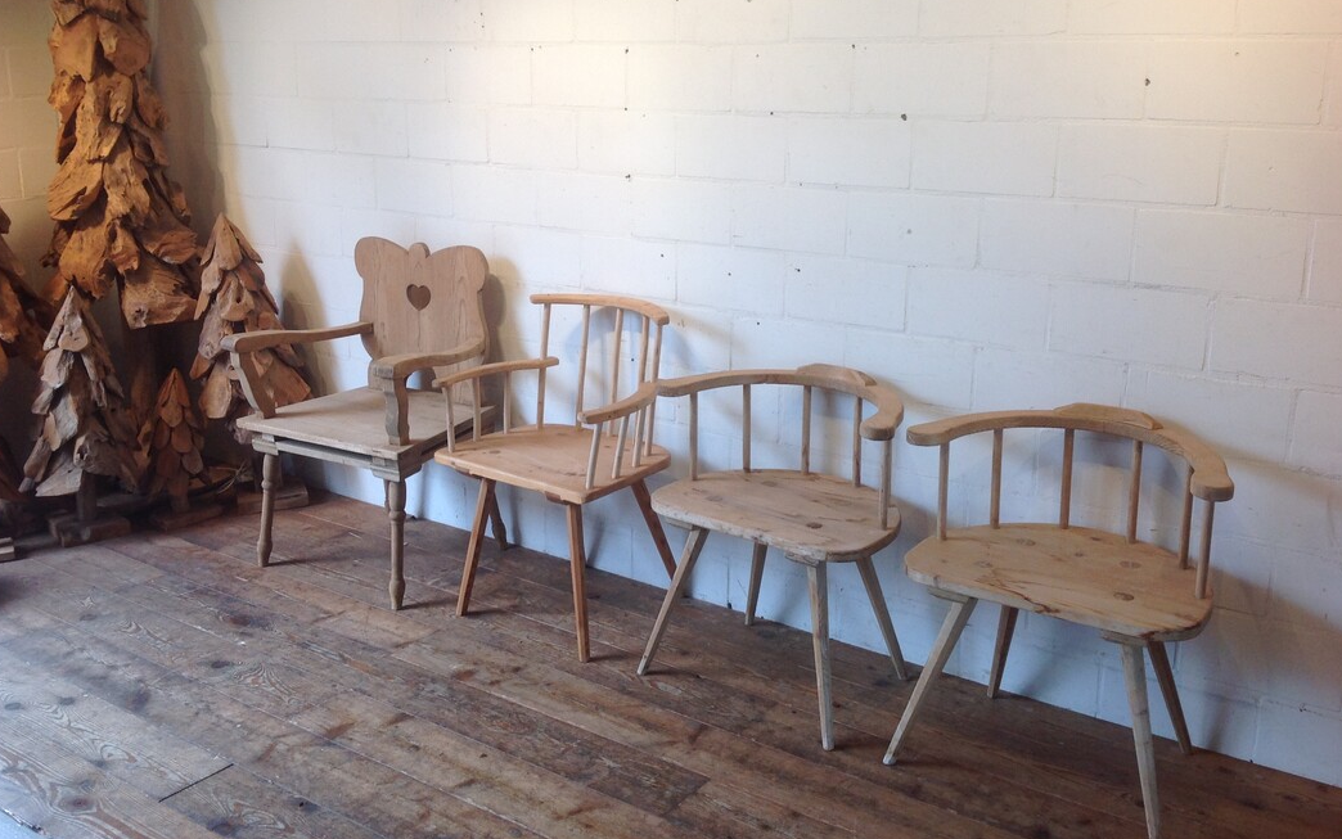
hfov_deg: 51.5
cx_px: 670
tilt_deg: -15.6
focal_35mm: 38
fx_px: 1390
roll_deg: -0.6
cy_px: 373
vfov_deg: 33.6
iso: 50
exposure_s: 1/60
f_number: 2.4
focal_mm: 4.28
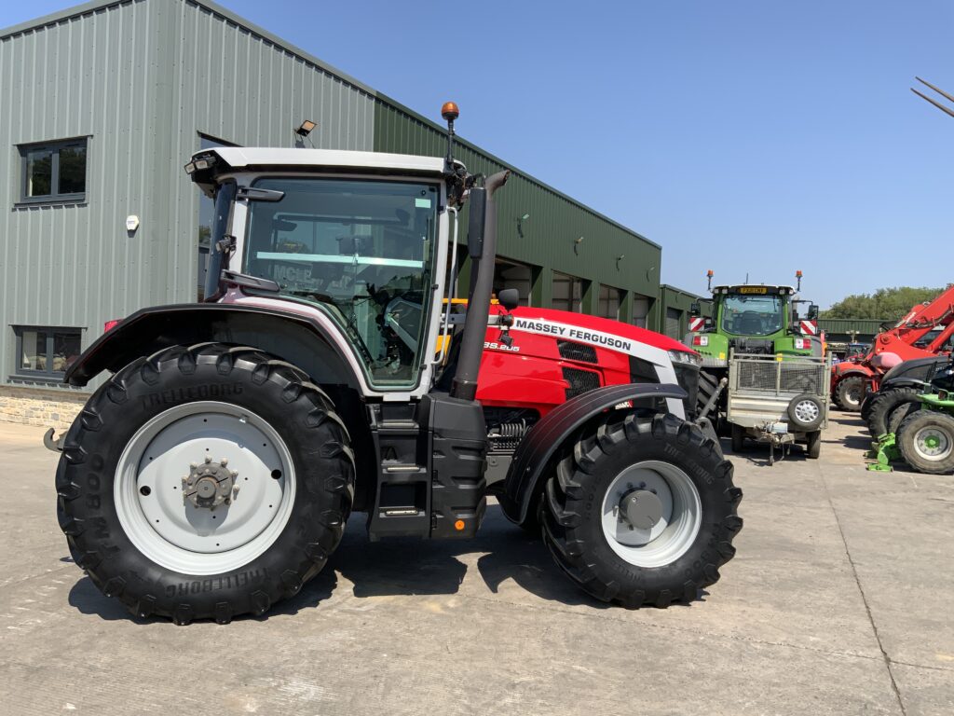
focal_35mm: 29
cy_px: 358
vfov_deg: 48.2
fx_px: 799
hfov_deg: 61.7
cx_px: 477
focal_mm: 3
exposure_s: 1/1577
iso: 16
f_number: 1.8
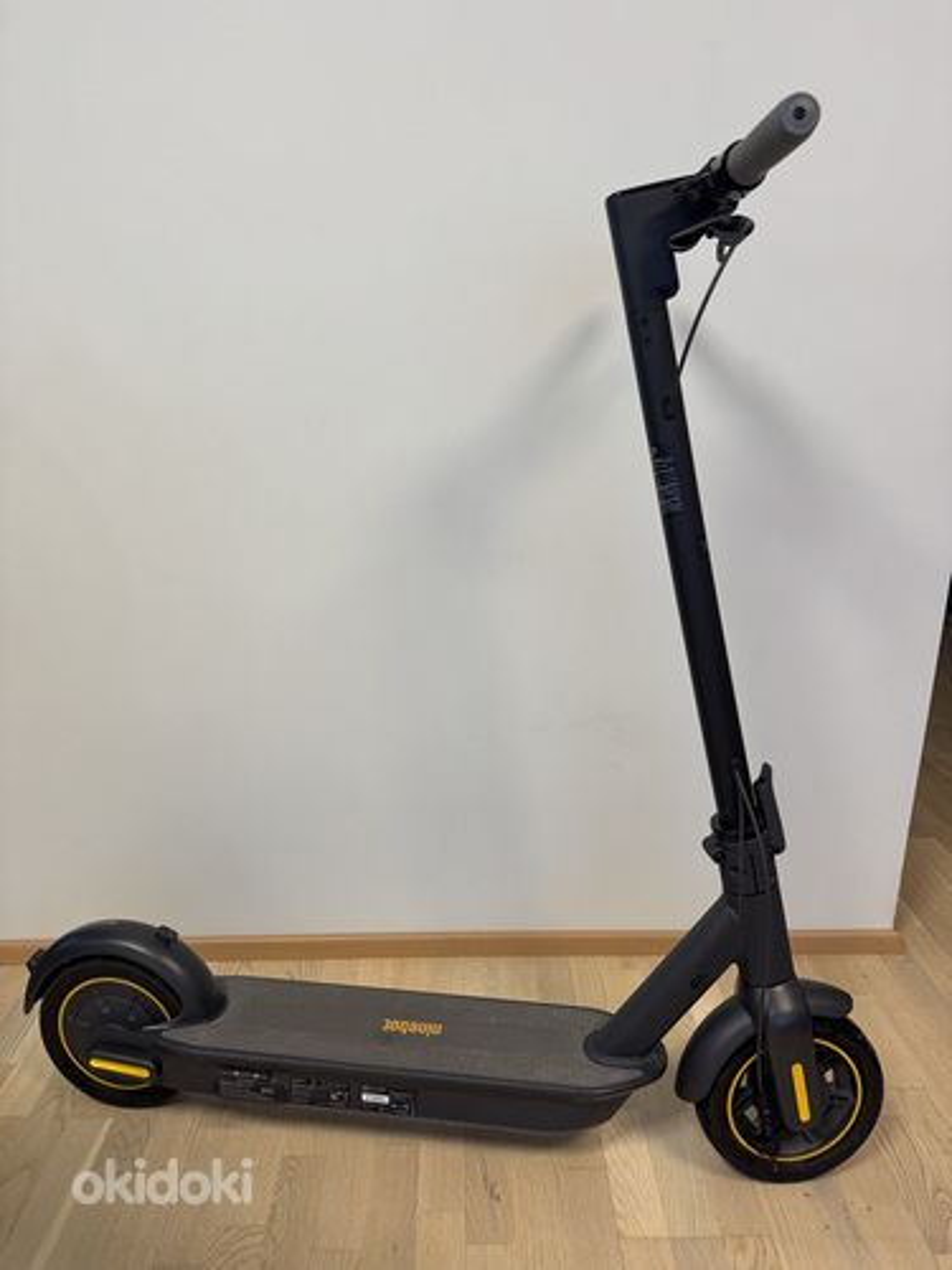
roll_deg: +0.1
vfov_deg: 71.6
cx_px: 476
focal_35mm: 24
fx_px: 880
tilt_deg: -16.6
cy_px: 635
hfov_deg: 56.8
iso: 160
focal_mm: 6.76
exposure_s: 1/100
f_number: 1.78
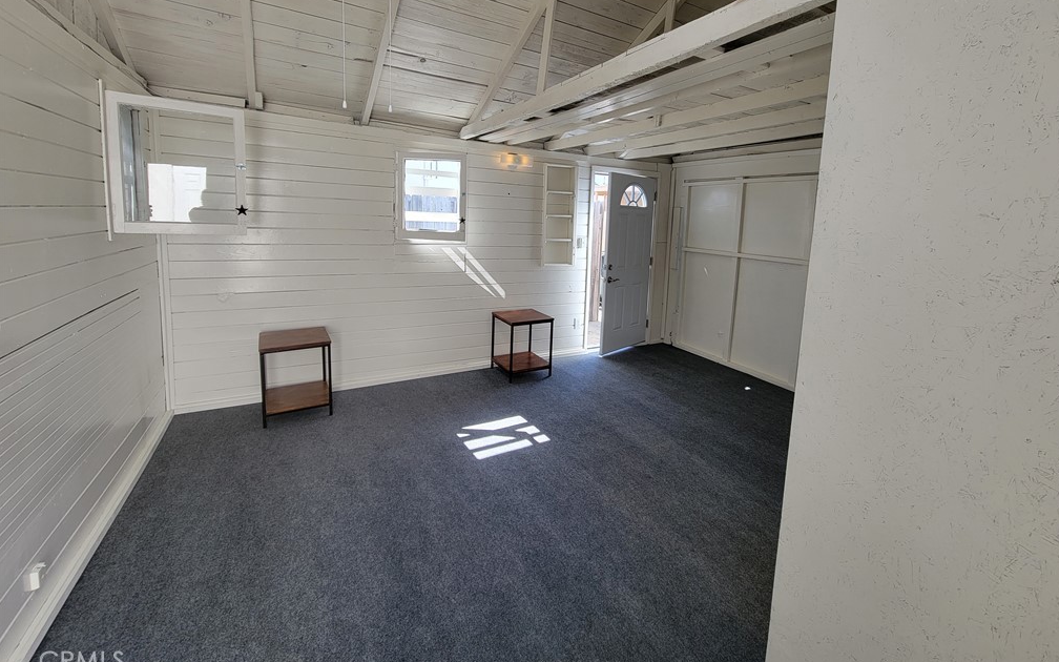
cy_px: 272
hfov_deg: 105.3
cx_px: 536
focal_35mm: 14
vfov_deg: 77.9
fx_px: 404
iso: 64
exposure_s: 1/120
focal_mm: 2.2
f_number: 2.2
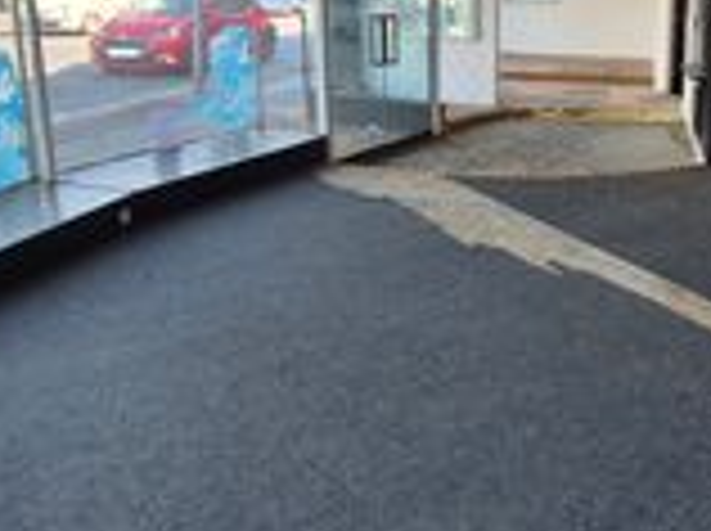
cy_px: 90
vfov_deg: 40.7
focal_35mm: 33
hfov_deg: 52.1
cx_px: 562
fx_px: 677
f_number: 2.2
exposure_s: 1/156
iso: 50
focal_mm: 1.74
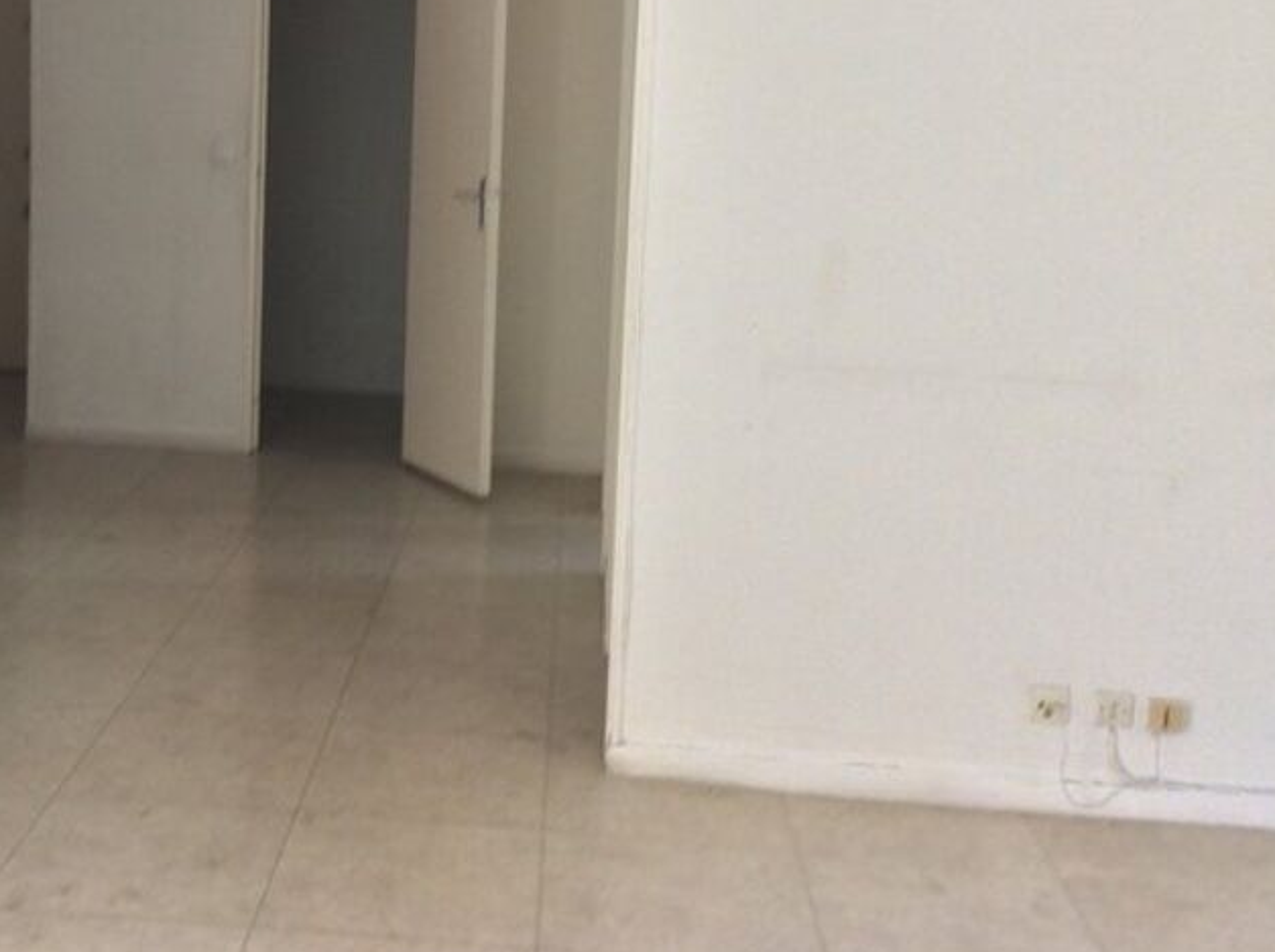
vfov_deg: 28.1
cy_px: 238
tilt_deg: -7.9
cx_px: 394
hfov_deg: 37.0
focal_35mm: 51
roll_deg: -3.2
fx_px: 1875
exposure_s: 1/25
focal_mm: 3.3
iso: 32
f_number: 2.4
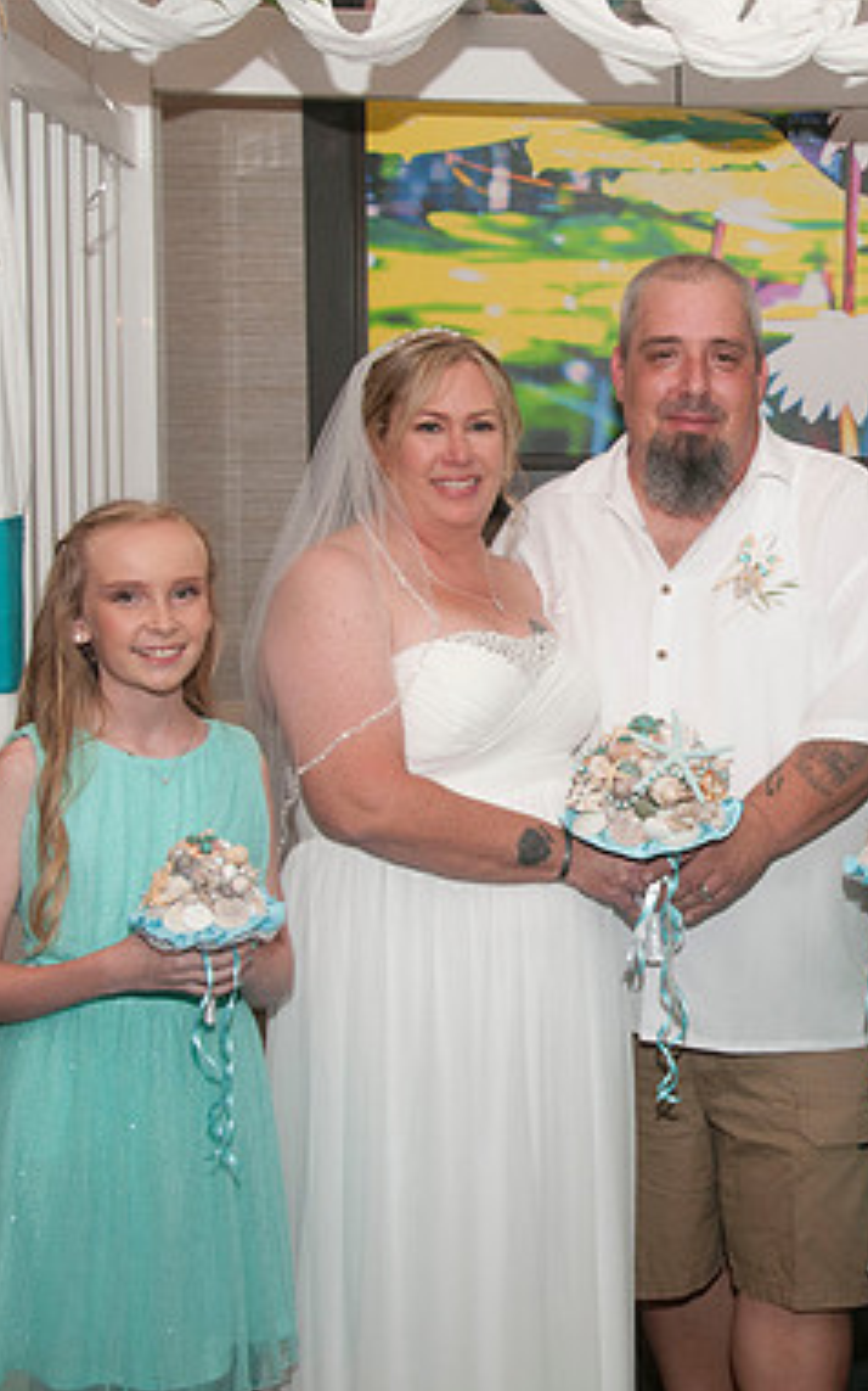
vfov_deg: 31.5
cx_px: 777
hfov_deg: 19.6
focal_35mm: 65
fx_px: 2461
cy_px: 699
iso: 400
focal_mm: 28
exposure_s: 1/60
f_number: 5.6
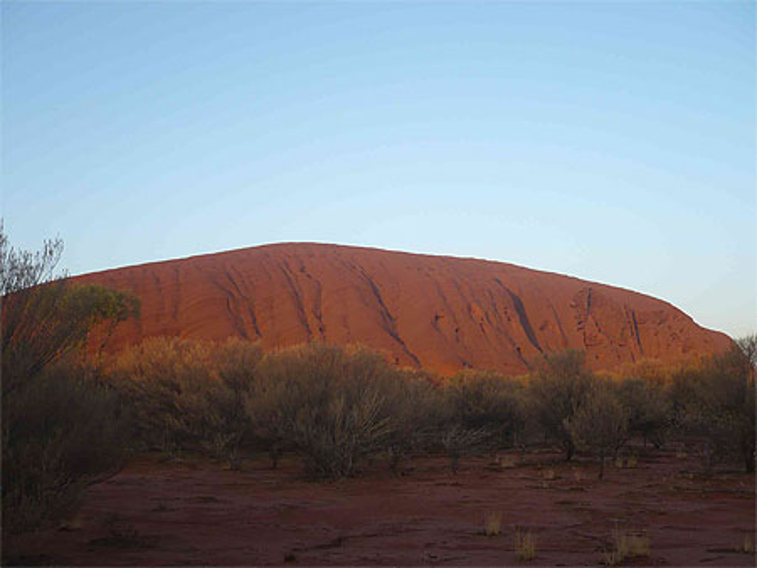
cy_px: 284
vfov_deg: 36.0
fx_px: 875
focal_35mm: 40
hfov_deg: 46.8
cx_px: 378
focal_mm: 6.6
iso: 100
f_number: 3
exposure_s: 1/160
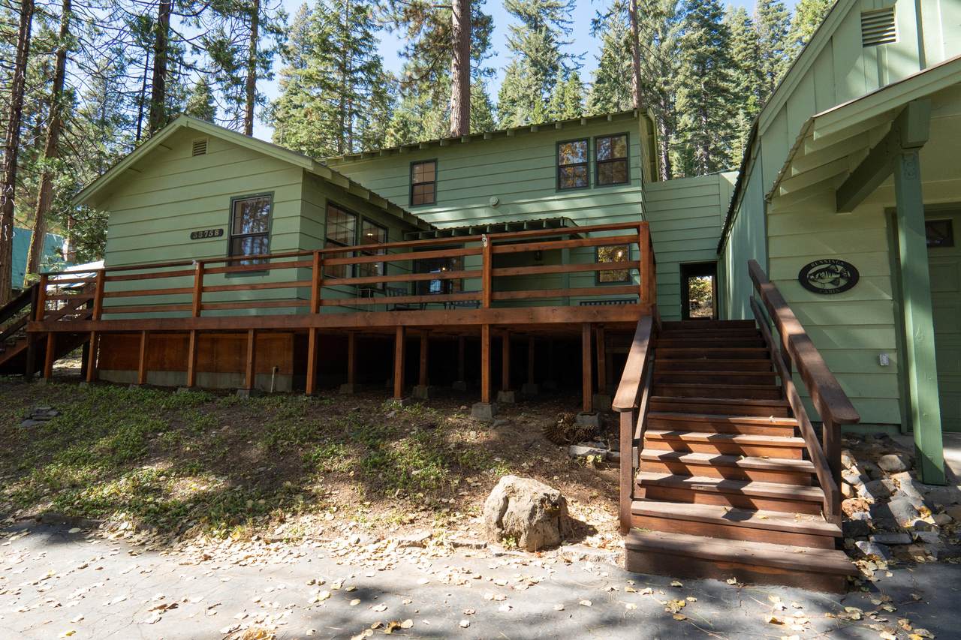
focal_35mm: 18
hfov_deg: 90.0
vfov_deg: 67.4
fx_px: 480
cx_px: 480
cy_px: 320
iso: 800
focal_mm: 12
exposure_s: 1/320
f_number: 6.3
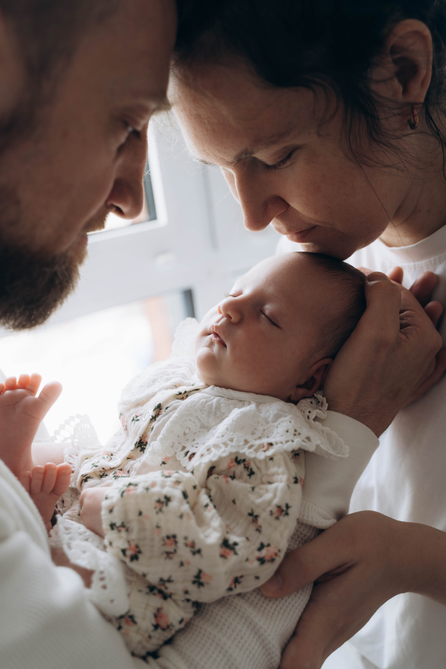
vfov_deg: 51.9
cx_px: 223
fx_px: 688
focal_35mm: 37
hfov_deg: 35.9
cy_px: 334
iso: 80
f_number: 3.5
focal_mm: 37
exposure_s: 1/125
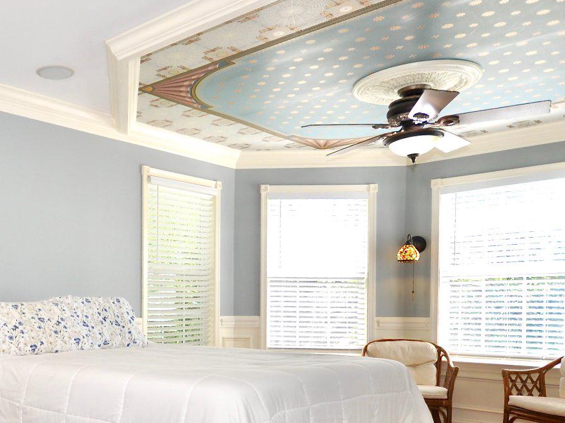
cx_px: 65
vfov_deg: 37.6
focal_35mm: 37
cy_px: 318
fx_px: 606
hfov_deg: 45.7
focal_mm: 11
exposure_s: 1/60
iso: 100
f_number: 4.2
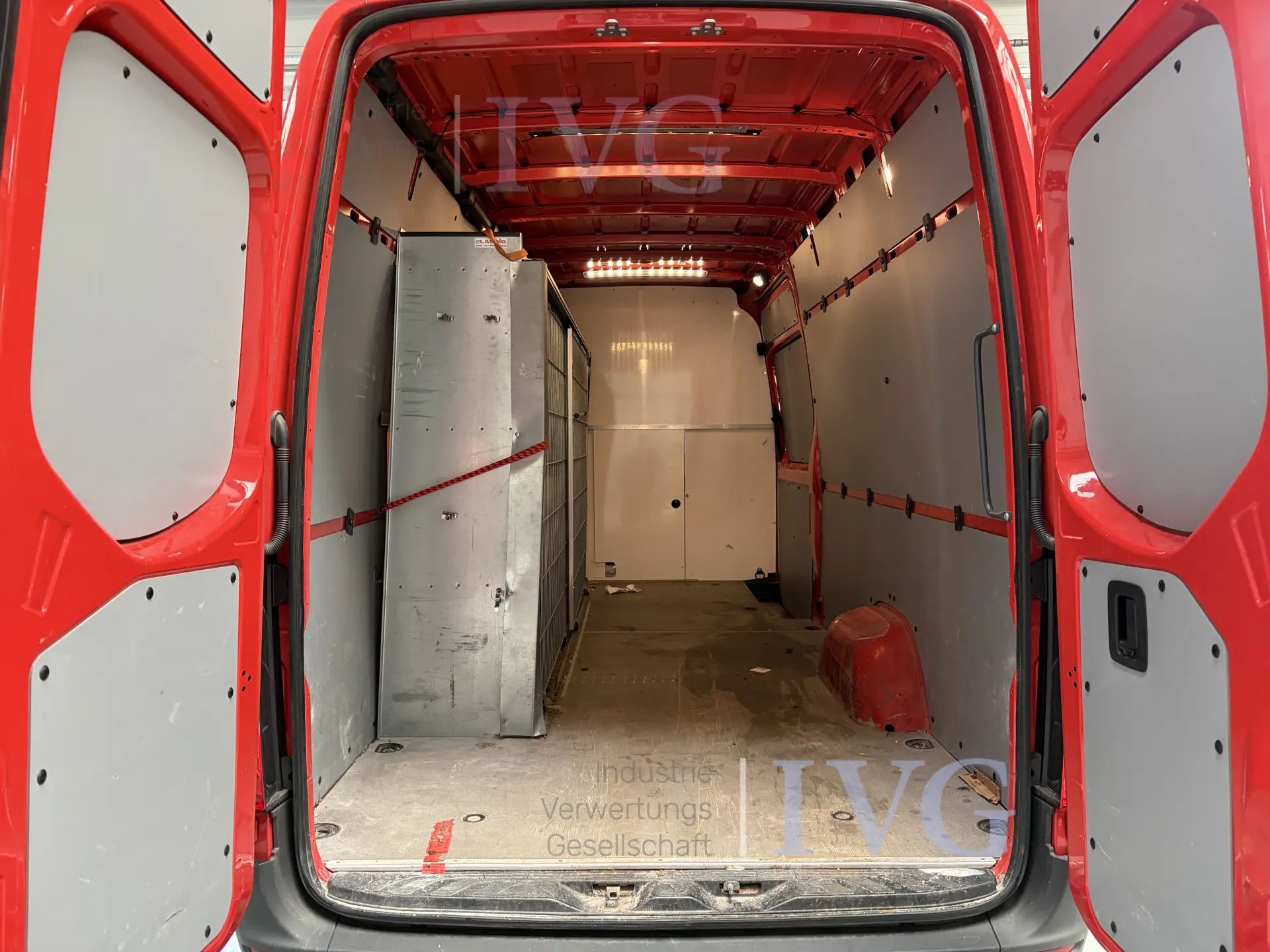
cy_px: 476
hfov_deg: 67.3
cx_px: 635
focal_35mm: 26
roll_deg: +0.1
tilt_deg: -3.0
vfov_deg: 53.1
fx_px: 954
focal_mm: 5.96
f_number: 1.6
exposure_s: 1/50
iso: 200
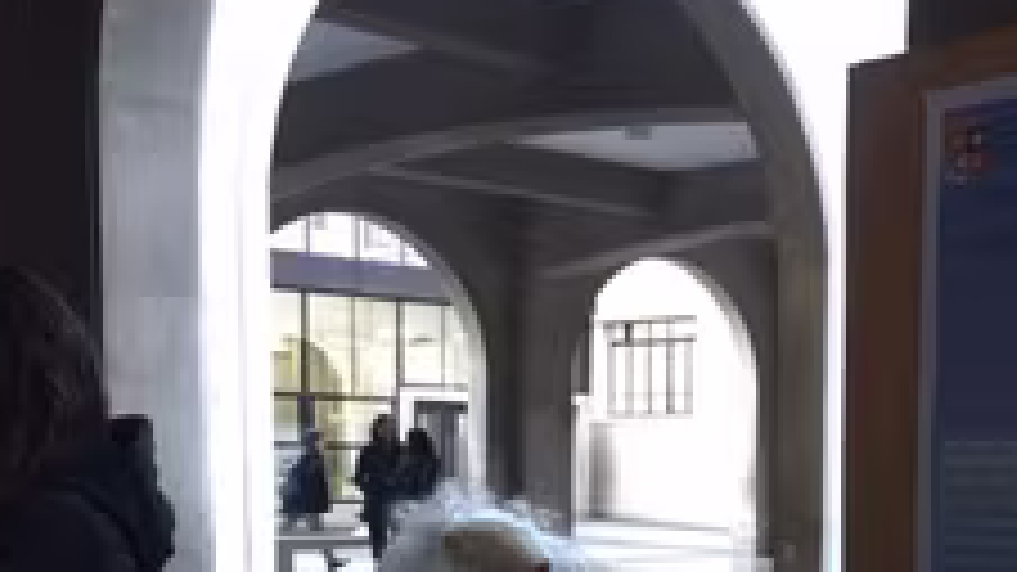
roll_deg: -1.0
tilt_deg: -5.0
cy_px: 613
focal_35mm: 56
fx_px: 1510
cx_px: 765
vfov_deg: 20.5
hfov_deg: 36.3
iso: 125
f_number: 2.2
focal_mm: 4.15
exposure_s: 1/17
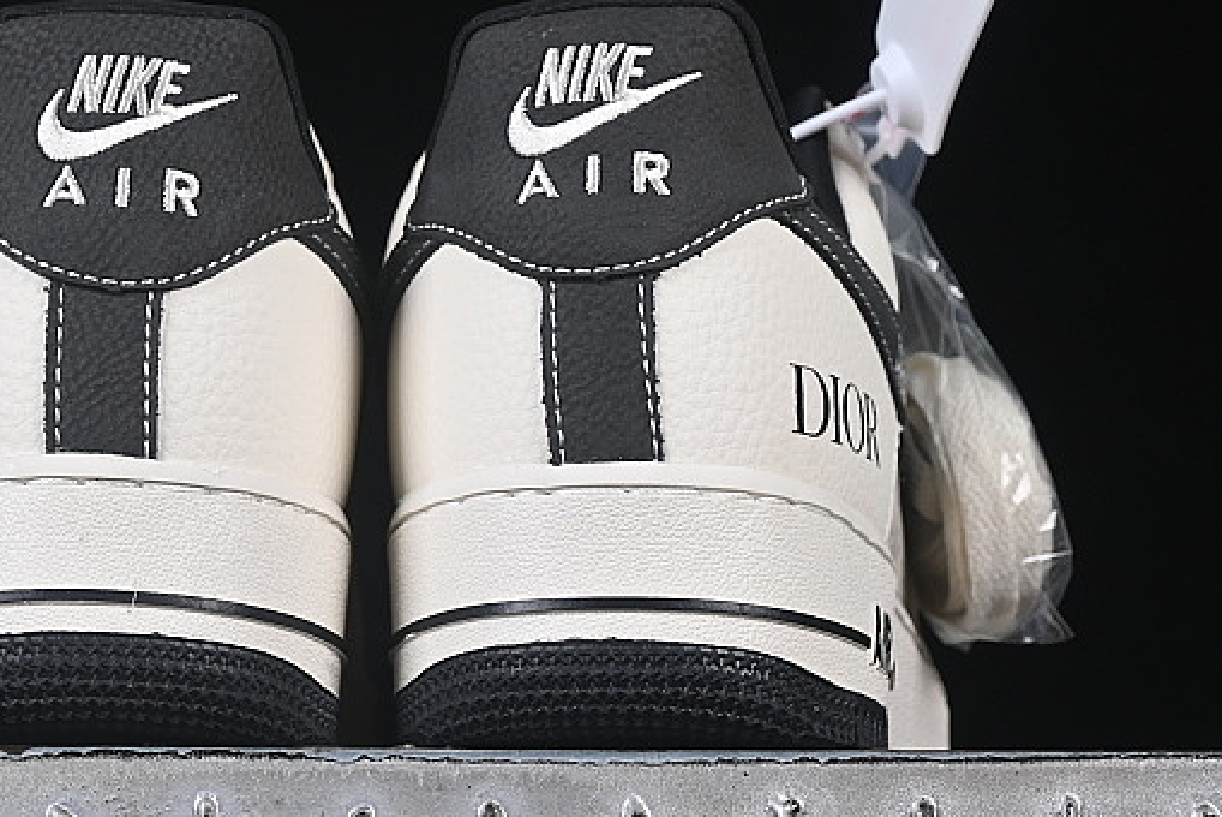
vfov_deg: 8.6
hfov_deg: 12.9
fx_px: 5400
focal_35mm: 159
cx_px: 387
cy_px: 204
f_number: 8
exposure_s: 1/80
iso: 160
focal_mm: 50
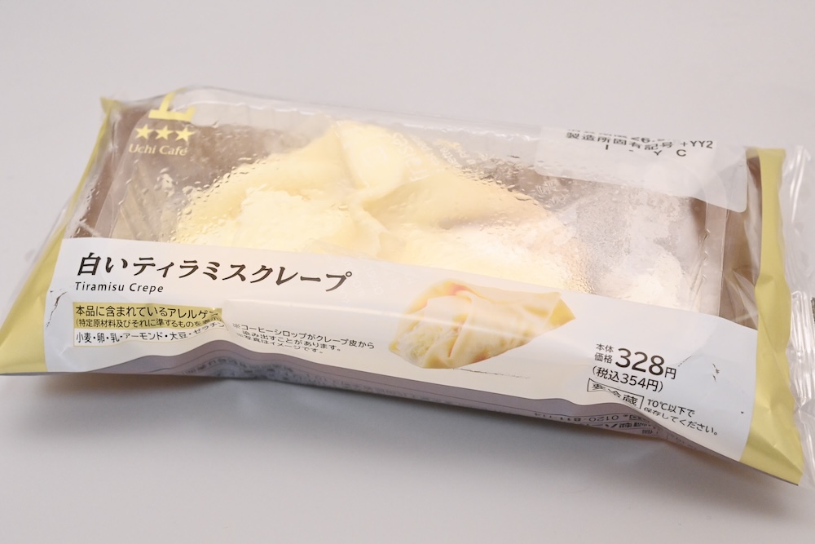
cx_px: 408
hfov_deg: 33.4
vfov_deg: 22.6
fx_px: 1358
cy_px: 272
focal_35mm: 60
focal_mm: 60
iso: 6400
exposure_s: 1/160
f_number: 9
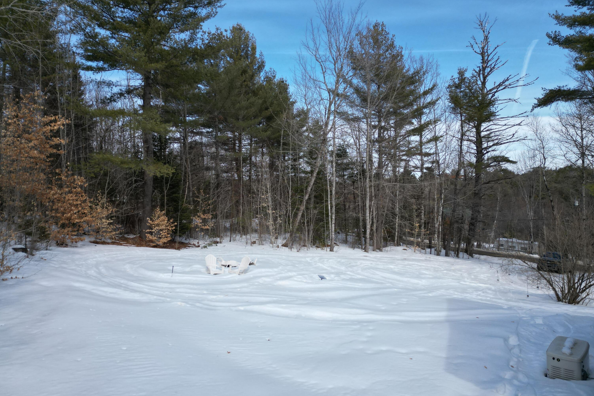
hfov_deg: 71.5
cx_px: 297
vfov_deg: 51.3
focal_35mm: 25
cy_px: 195
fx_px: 412
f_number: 1.7
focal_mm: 6.72
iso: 120
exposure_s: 1/2500
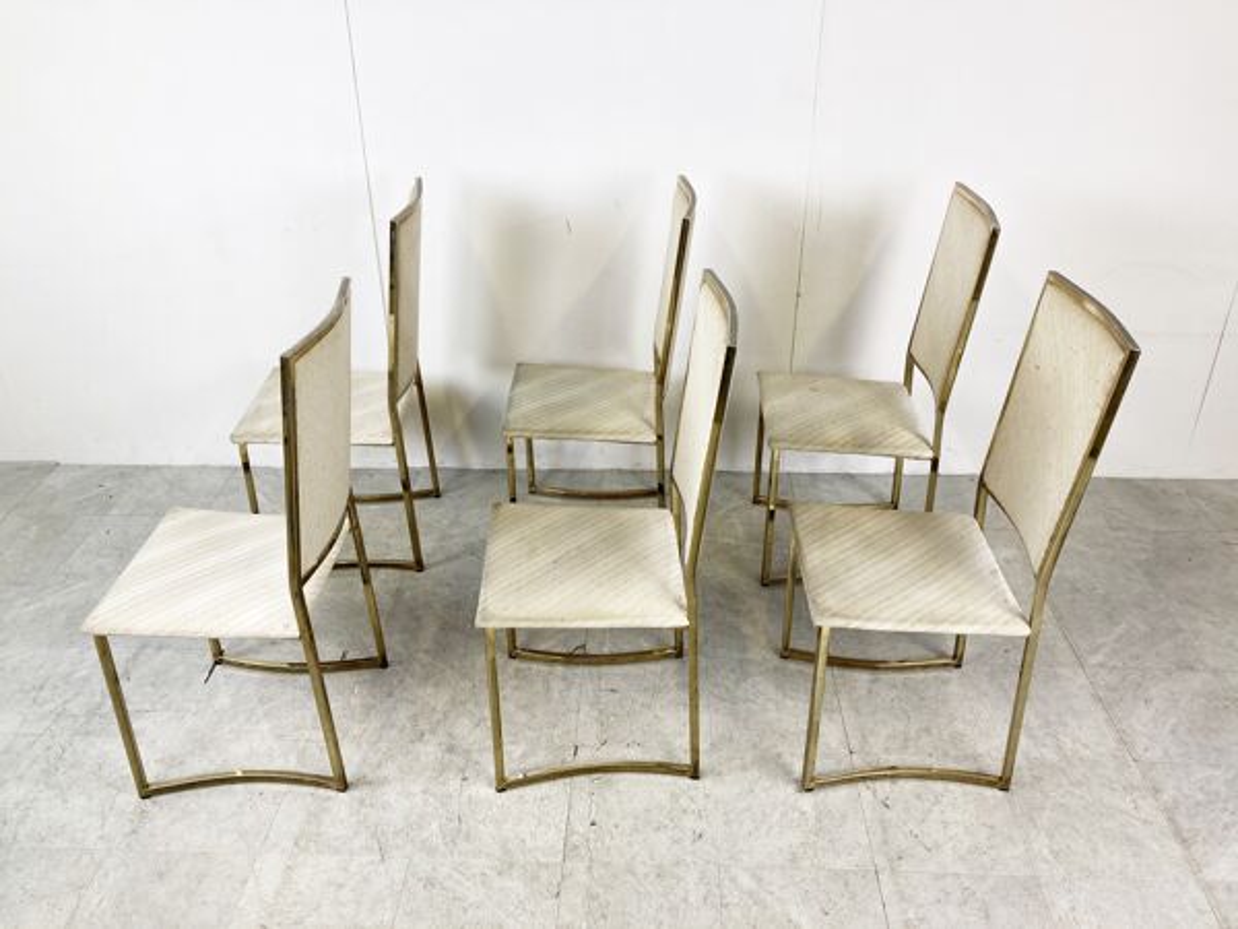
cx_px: 619
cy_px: 464
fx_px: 1001
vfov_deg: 49.7
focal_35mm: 28
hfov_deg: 63.4
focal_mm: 3.99
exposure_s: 1/100
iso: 50
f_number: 1.8
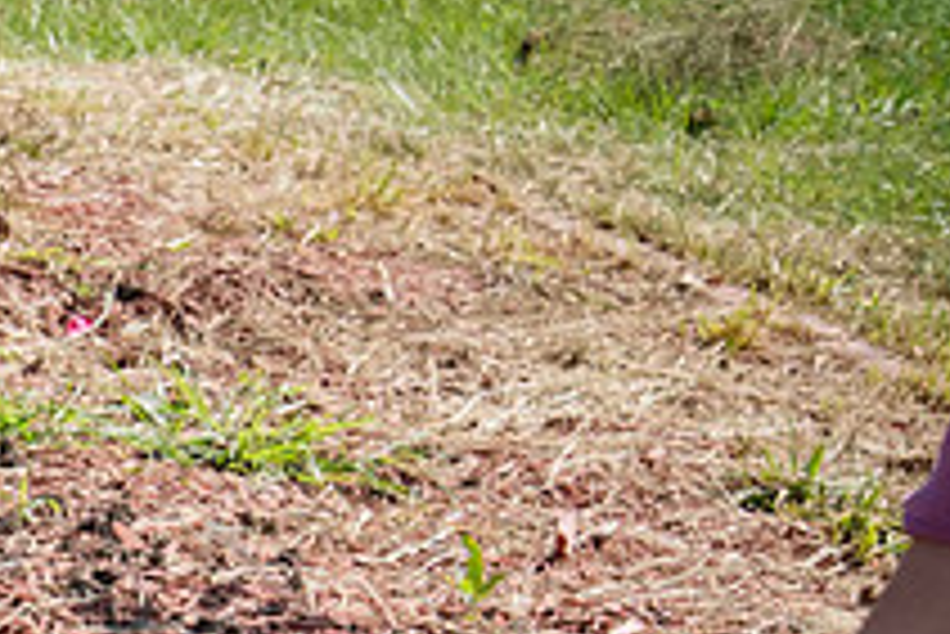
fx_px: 3776
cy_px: 785
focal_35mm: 143
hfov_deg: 13.7
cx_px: -338
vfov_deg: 9.5
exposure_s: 1/320
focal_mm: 52
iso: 400
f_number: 11
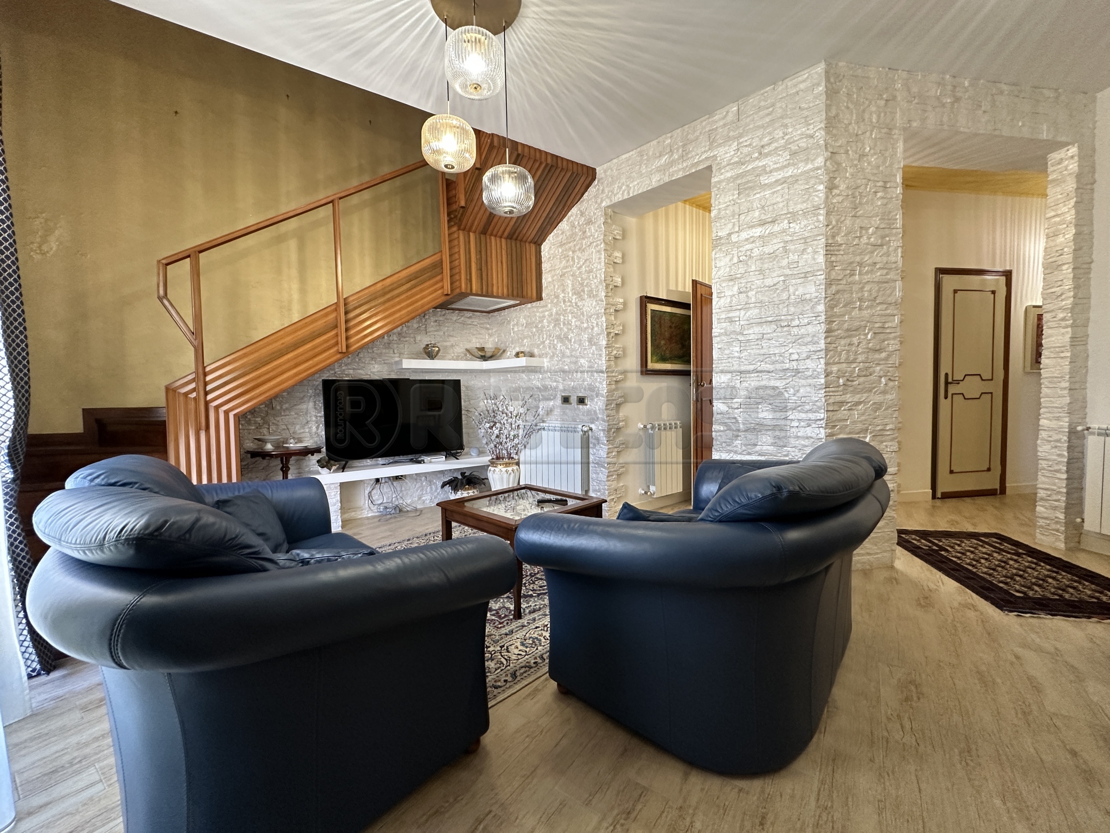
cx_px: 555
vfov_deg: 85.7
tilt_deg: -2.5
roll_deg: +0.7
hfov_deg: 102.1
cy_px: 416
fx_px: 449
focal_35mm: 14
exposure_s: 1/100
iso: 250
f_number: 2.2
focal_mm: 2.22
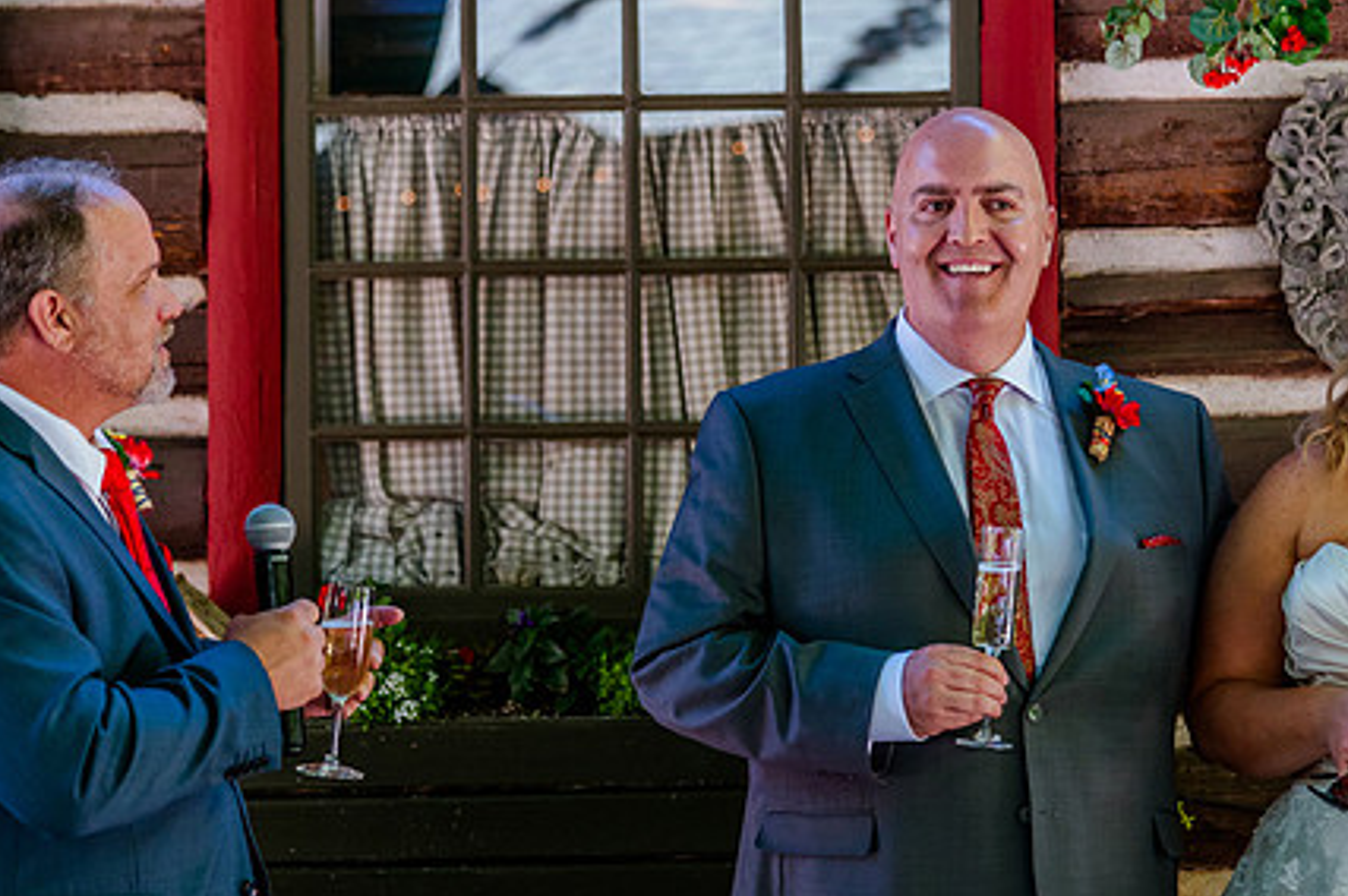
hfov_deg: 16.4
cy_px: 372
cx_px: 783
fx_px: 4677
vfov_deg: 10.9
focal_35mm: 125
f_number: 4
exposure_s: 1/400
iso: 1600
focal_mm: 92
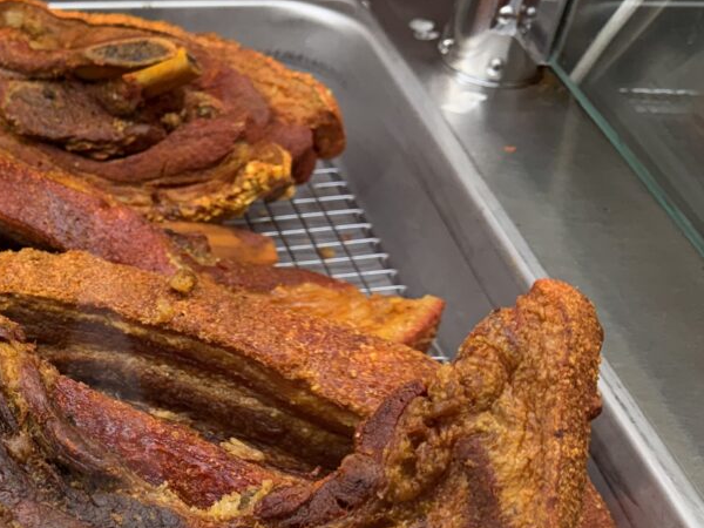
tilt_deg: -39.9
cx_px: -122
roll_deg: -1.1
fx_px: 1302
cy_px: 360
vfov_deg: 22.8
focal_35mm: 64
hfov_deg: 27.0
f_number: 1.78
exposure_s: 1/120
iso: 100
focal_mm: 6.76
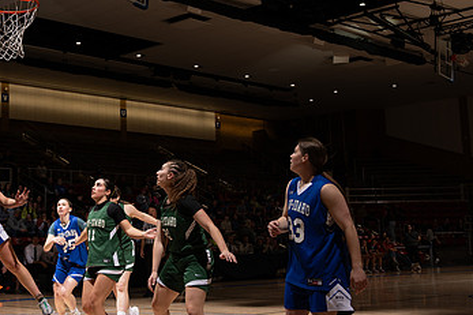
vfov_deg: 21.8
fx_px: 814
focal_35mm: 62
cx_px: 97
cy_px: 121
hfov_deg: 31.6
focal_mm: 29.5
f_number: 5
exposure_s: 1/125
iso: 100
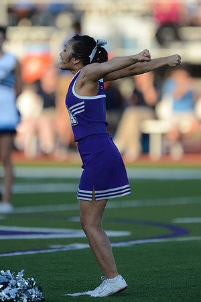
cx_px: 100
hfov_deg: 2.5
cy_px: 151
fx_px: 4606
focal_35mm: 550
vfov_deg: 3.7
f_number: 4
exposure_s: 1/2500
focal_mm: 550
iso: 800
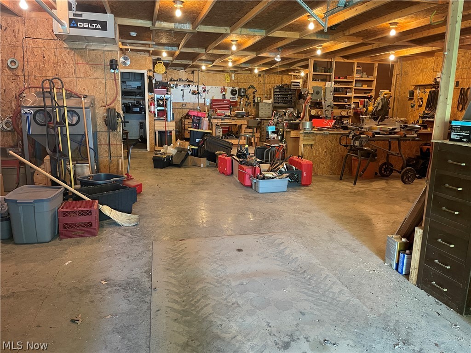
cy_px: 176
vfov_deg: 53.1
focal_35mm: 26
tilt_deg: -10.4
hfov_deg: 67.3
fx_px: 354
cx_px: 236
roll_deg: -1.2
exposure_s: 1/60
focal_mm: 4.2
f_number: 1.6
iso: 400
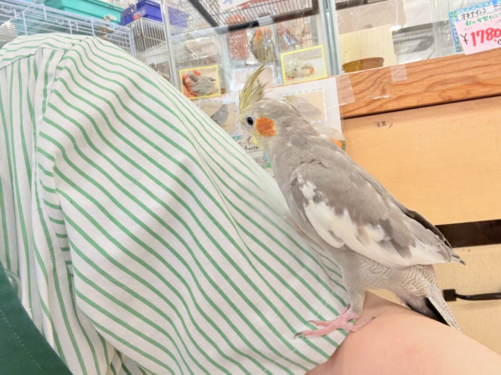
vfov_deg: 53.0
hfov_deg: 67.3
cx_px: 252
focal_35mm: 26
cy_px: 178
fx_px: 376
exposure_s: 1/50
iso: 64
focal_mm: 2.69
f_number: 1.9
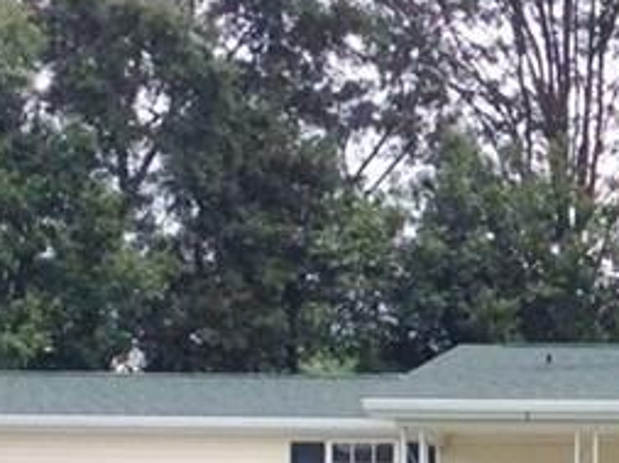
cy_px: 561
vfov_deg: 11.2
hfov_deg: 14.6
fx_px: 2321
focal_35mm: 130
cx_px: 773
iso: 32
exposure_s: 1/256
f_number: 2.4
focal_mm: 3.3
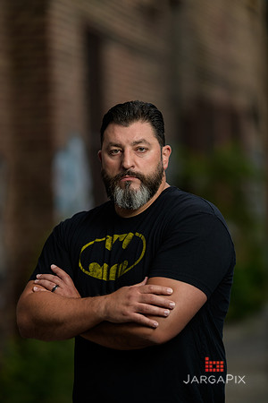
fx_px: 1507
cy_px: 202
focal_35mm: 135
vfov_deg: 15.2
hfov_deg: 10.2
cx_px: 134
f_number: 2
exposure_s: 1/250
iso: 200
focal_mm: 135
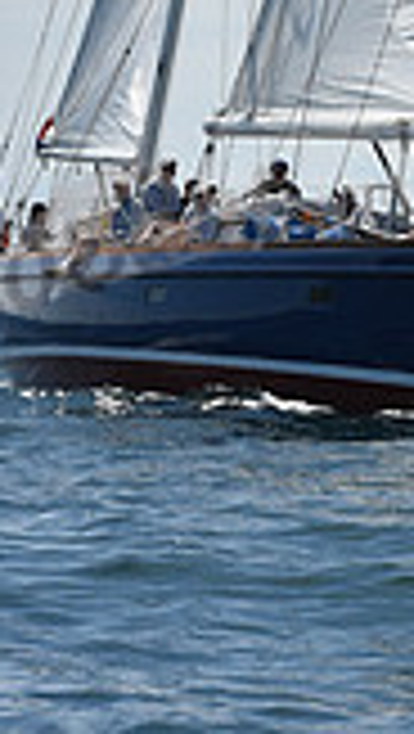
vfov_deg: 6.6
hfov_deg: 3.8
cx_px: 641
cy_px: -500
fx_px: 6229
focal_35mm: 320
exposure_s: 1/1600
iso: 250
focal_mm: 86
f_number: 8
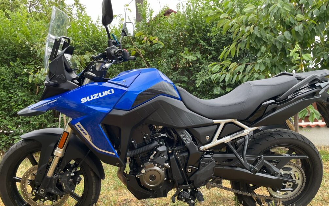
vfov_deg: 44.4
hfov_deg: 66.5
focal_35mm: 28
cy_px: 118
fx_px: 251
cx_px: 162
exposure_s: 1/121
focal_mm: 4.2
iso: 100
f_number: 1.6
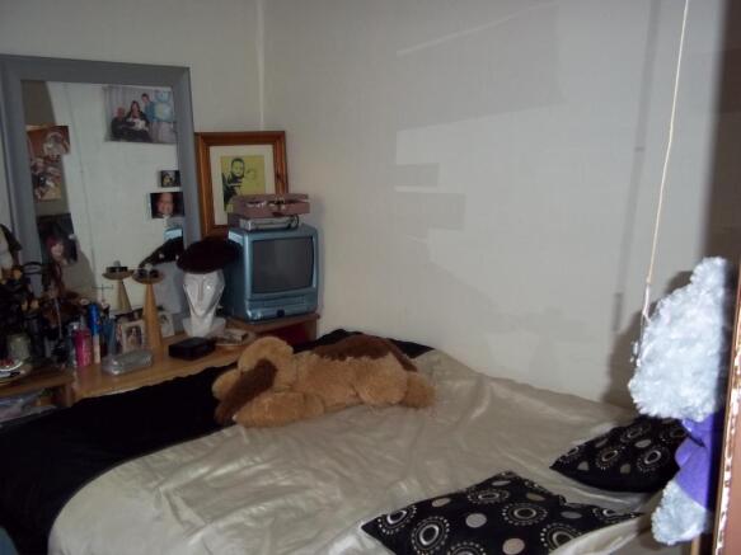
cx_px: 370
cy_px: 278
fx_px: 770
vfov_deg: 39.6
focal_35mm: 36
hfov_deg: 51.4
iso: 160
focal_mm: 6.5
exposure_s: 1/30
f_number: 3.1
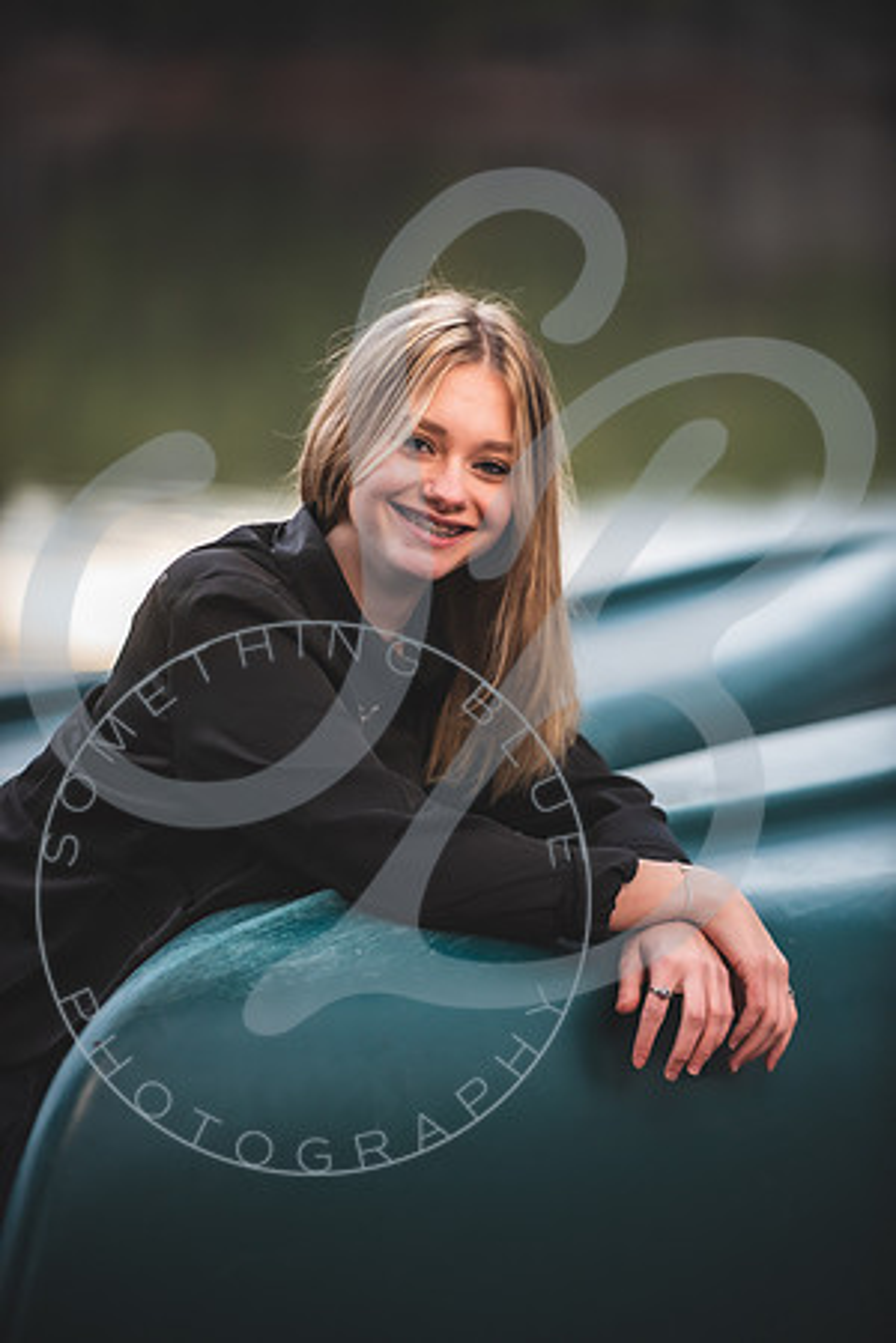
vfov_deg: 13.2
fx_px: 5786
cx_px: 448
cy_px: 672
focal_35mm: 155
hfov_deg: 8.9
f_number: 2.8
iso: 400
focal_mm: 155
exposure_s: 1/400
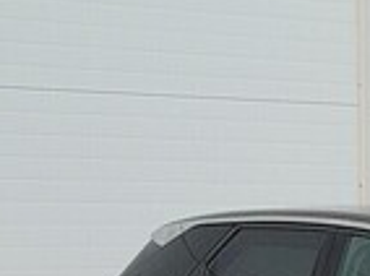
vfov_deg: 13.7
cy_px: 413
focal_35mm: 101
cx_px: 589
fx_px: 1078
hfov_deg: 17.2
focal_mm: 5.4
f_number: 1.8
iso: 40
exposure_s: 1/166
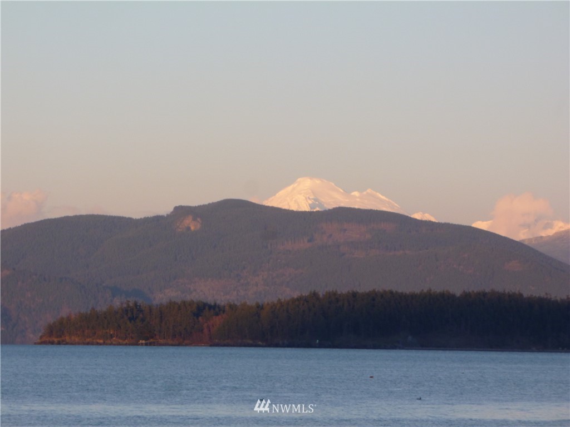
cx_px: 285
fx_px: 3688
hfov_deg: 8.8
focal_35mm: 224
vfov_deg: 6.6
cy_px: 214
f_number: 5.9
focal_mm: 40
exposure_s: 1/125
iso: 200
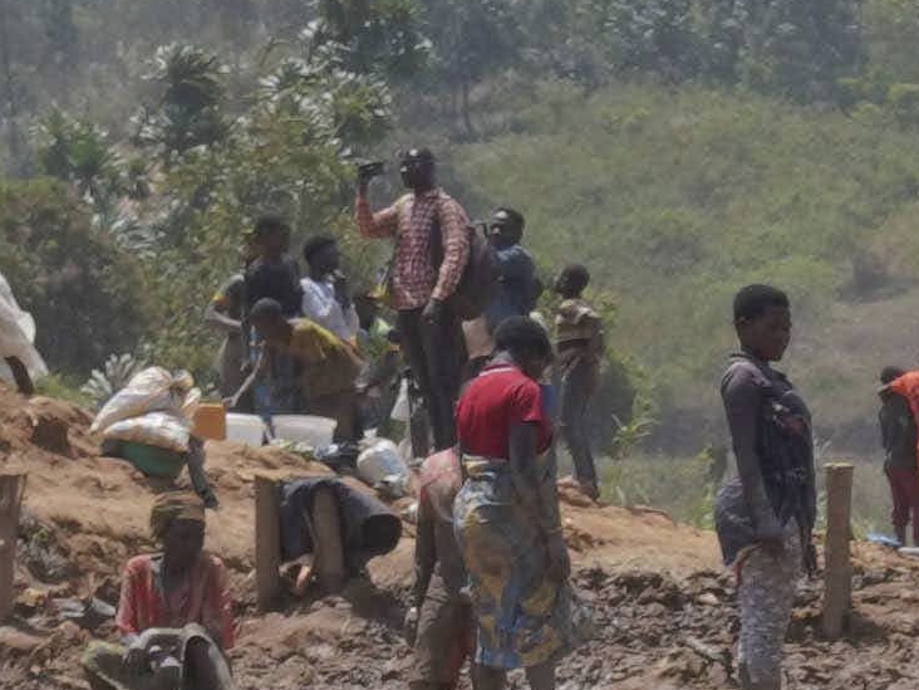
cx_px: 1847
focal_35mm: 260
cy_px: 1773
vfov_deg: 5.5
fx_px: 6903
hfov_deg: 7.3
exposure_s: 1/640
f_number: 7.1
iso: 320
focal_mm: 33
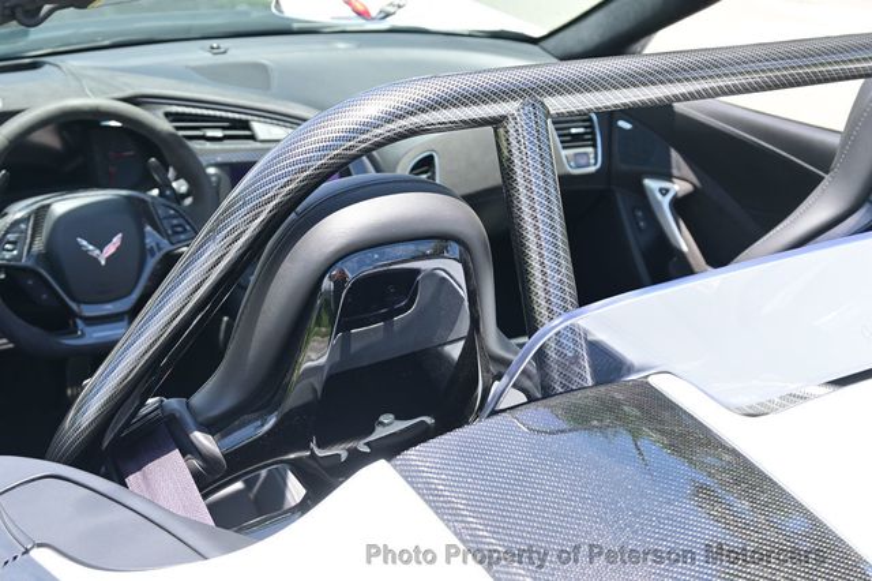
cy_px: 290
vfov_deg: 29.4
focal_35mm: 46
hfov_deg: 43.0
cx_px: 436
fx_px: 1108
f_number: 5.6
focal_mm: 30.5
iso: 100
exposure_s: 1/125
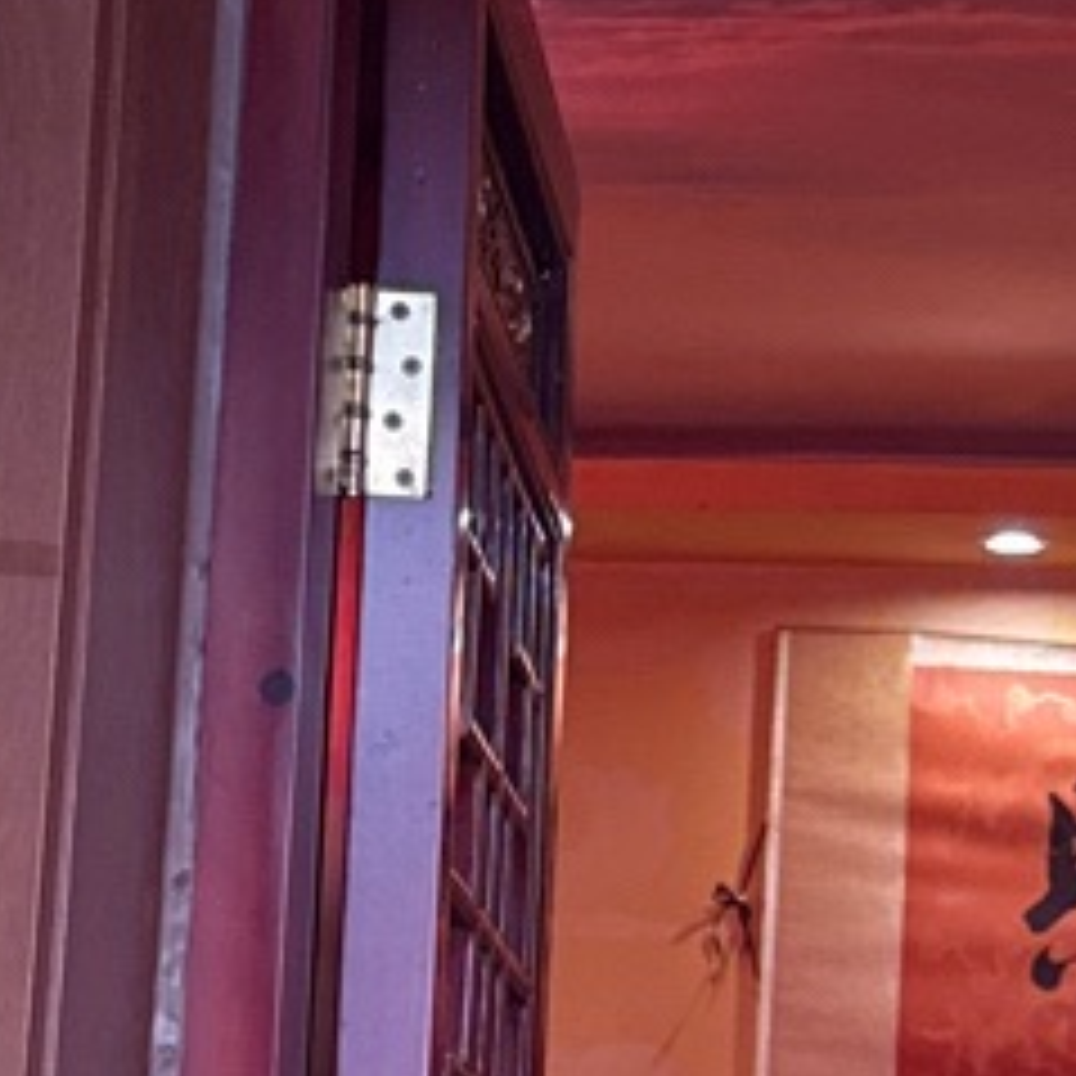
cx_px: 1600
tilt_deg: +10.2
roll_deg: -1.0
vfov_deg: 13.1
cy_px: 752
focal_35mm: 133
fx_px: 4677
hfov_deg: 12.5
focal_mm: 6.76
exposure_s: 1/50
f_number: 1.78
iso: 400
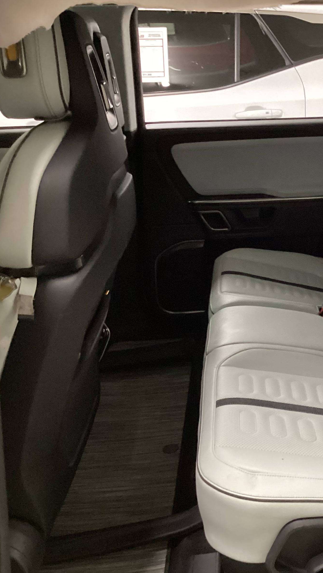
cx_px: 327
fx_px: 700
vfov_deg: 44.6
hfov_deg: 24.7
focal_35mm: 46
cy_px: 281
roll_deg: +0.9
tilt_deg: -21.3
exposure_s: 1/25
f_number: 2.4
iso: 400
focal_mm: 3.3
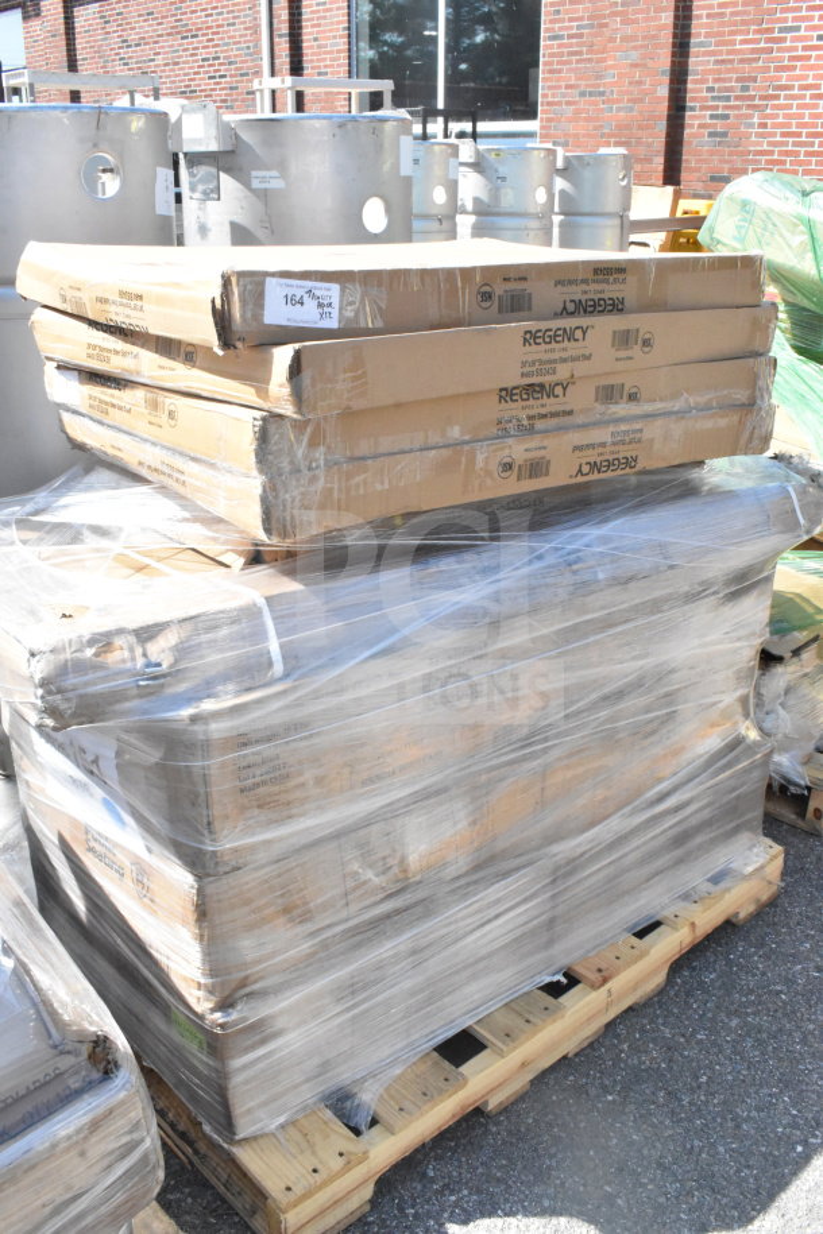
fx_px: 1080
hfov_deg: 41.7
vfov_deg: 59.5
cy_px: 617
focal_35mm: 32
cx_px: 412
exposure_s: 1/1000
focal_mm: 21
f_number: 20
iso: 6400
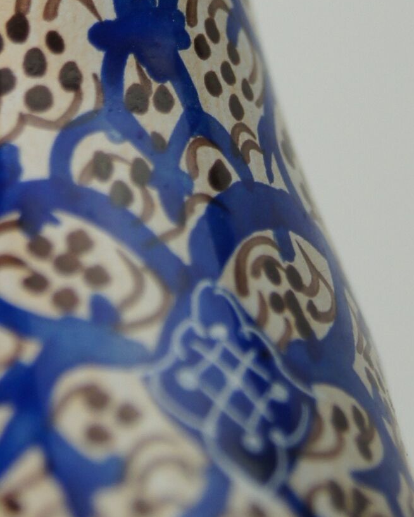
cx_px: 35
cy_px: -72
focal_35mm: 308
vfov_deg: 6.2
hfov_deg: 5.0
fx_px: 4714
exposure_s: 1/160
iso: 250
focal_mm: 55
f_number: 5.6
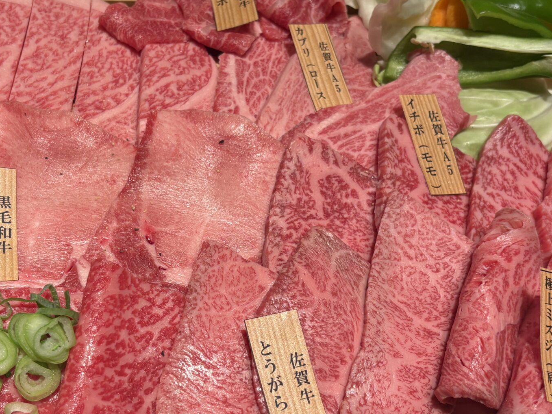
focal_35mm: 49
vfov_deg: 29.7
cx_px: 228
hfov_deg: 38.8
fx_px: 782
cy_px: 227
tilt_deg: -54.2
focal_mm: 5.96
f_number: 1.6
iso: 100
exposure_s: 1/120
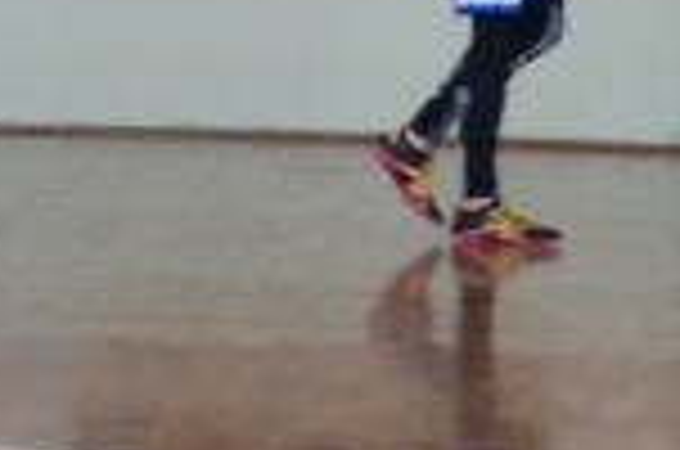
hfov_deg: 6.0
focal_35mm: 346
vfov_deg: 3.9
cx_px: 540
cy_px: -450
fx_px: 6522
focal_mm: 34
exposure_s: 1/100
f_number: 4.5
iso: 400
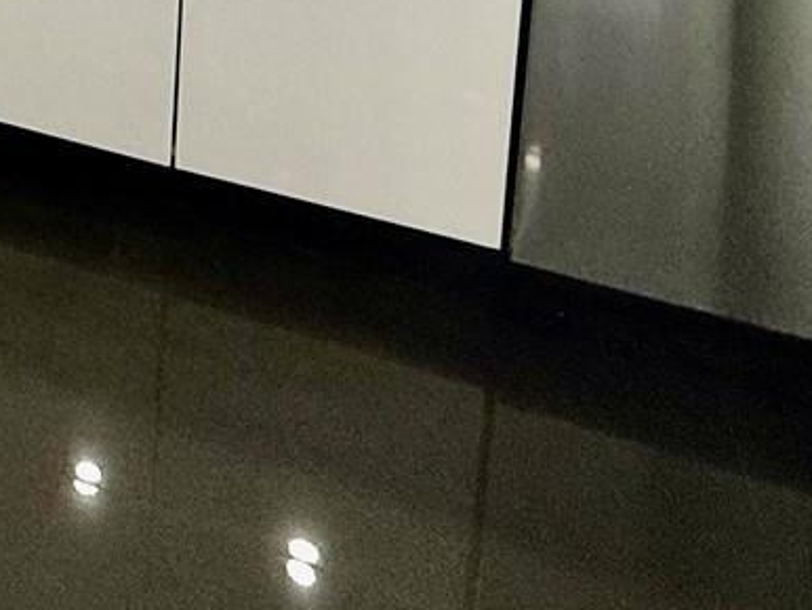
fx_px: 1361
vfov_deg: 18.2
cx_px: -194
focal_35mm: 58
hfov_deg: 28.4
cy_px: -568
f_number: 2.2
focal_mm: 2.22
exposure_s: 1/120
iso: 125
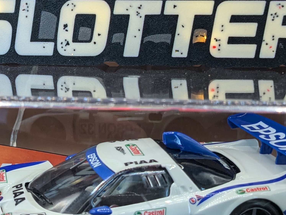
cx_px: 129
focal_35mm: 73
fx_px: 603
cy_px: 99
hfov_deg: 26.7
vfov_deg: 20.2
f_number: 1.73
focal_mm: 4.38
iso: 80
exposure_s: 1/25
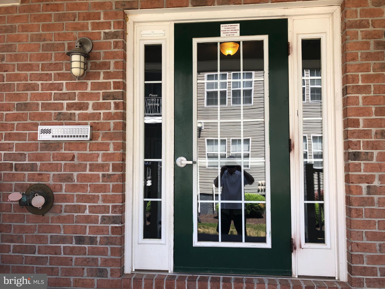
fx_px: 311
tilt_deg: +3.9
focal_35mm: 28
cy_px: 144
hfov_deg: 63.4
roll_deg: -0.6
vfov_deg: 49.7
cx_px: 192
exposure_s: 1/220
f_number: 1.8
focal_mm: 3.99
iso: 20
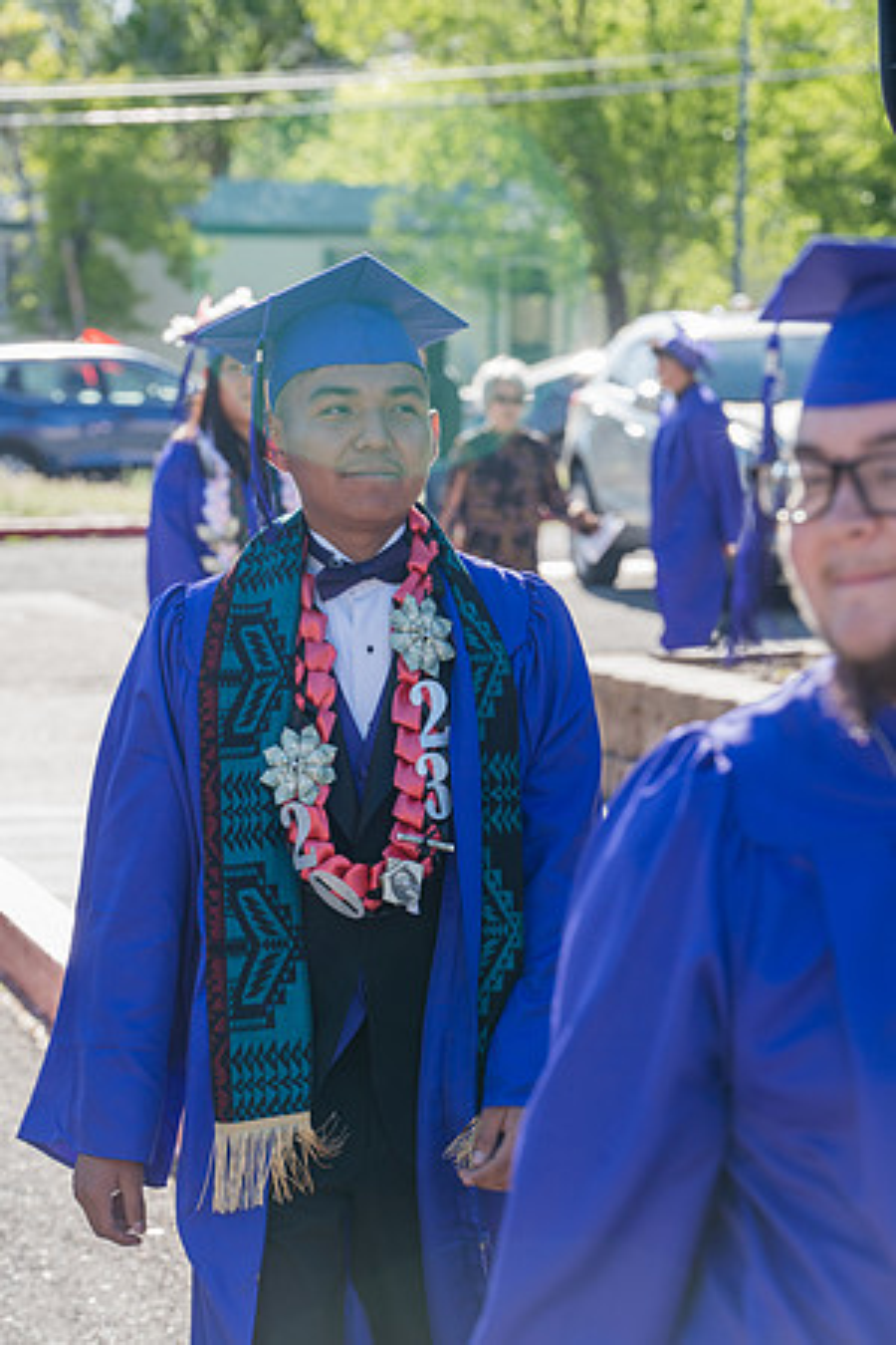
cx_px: 448
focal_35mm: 146
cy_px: 672
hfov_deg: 9.4
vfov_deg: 14.1
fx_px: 5450
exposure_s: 1/160
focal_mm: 146
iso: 400
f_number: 8
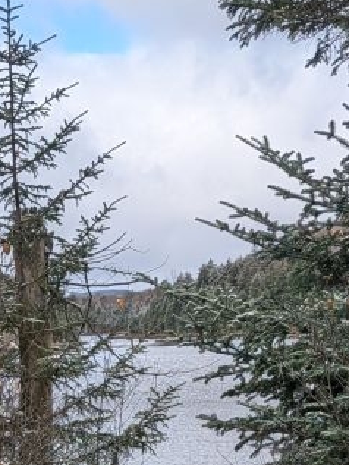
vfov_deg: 18.8
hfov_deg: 15.1
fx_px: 1303
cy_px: 604
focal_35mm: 97
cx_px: 44
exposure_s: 1/936
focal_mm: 4.53
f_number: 1.7
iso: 30
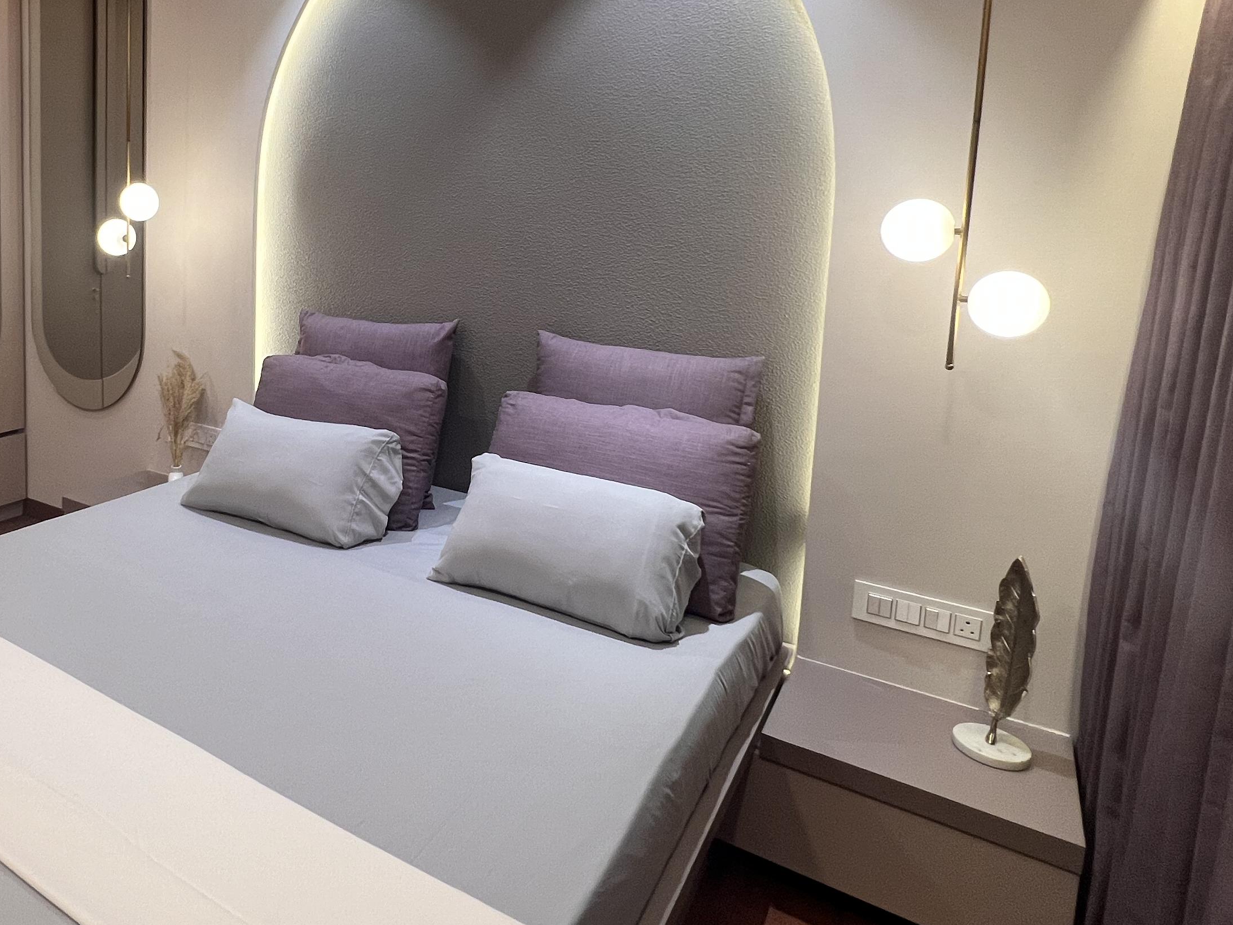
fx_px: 855
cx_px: 338
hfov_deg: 67.9
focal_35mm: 24
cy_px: 301
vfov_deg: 55.5
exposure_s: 1/100
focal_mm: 1.57
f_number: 1.8
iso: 100
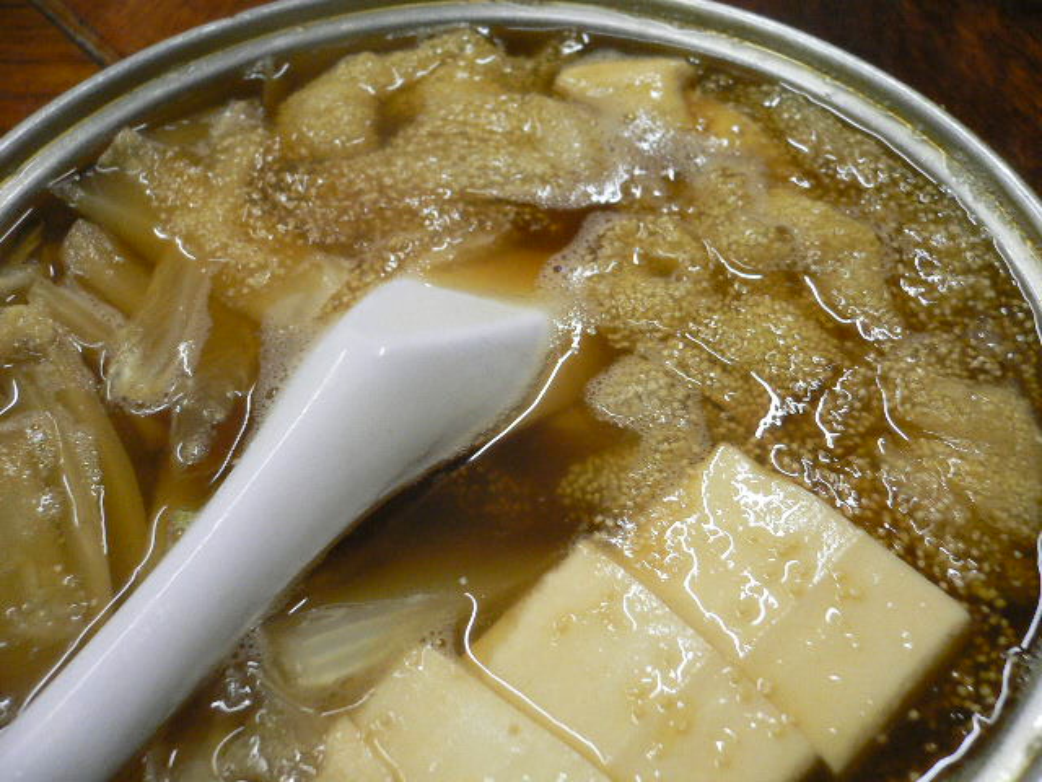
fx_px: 1054
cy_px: 391
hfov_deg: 52.6
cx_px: 521
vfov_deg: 40.7
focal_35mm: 35
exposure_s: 1/10
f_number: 2.8
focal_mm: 5.8
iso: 200
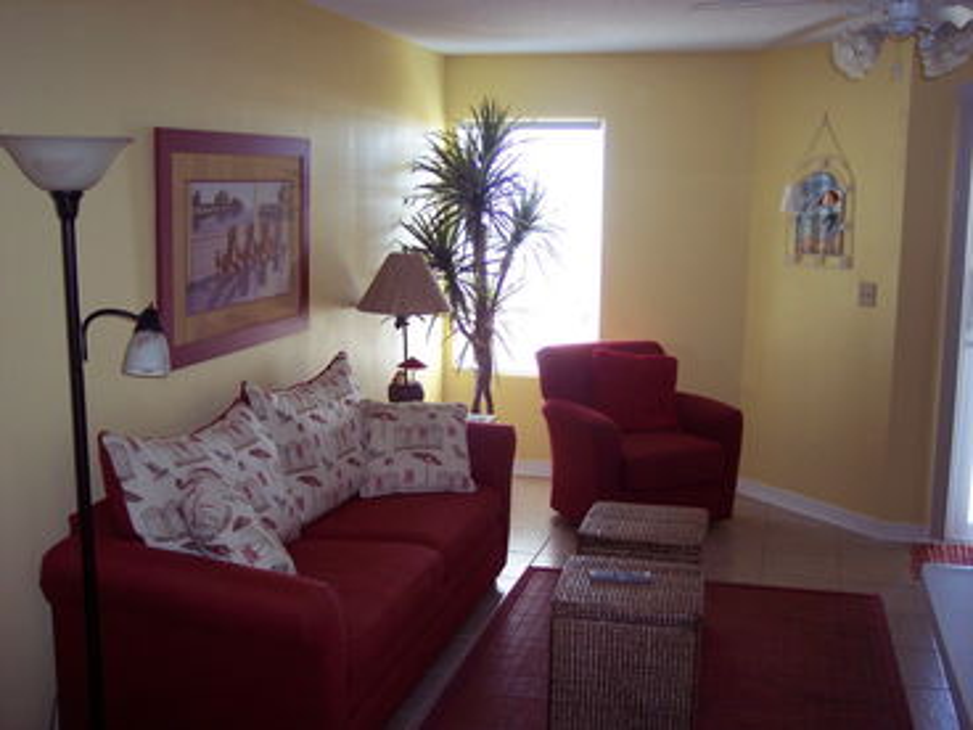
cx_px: 486
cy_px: 365
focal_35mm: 39
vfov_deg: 36.8
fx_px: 1096
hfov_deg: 47.9
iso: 140
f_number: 2.8
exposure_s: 1/60
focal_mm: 8
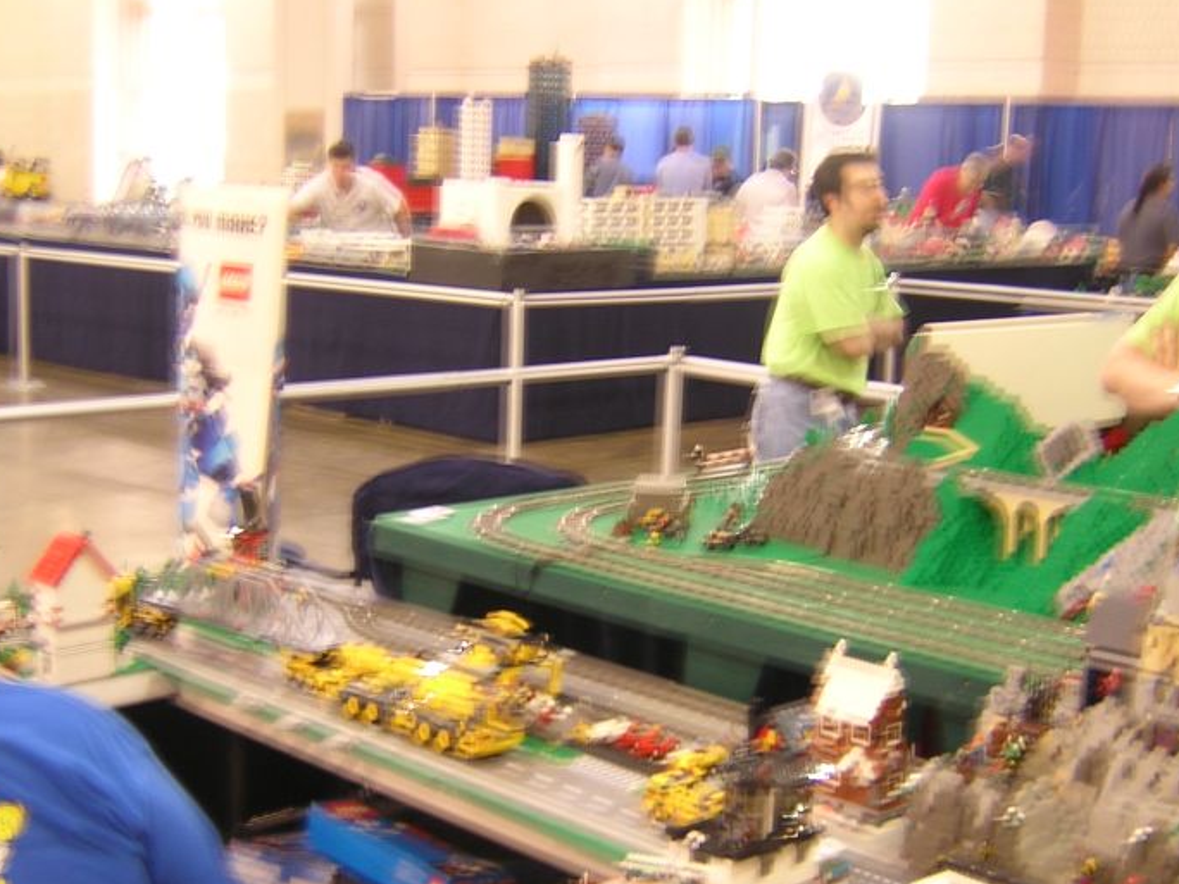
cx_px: 584
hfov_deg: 34.9
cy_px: 469
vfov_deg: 26.6
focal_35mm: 55
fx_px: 1873
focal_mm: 6.1
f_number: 2.9
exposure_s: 1/3.3
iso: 100
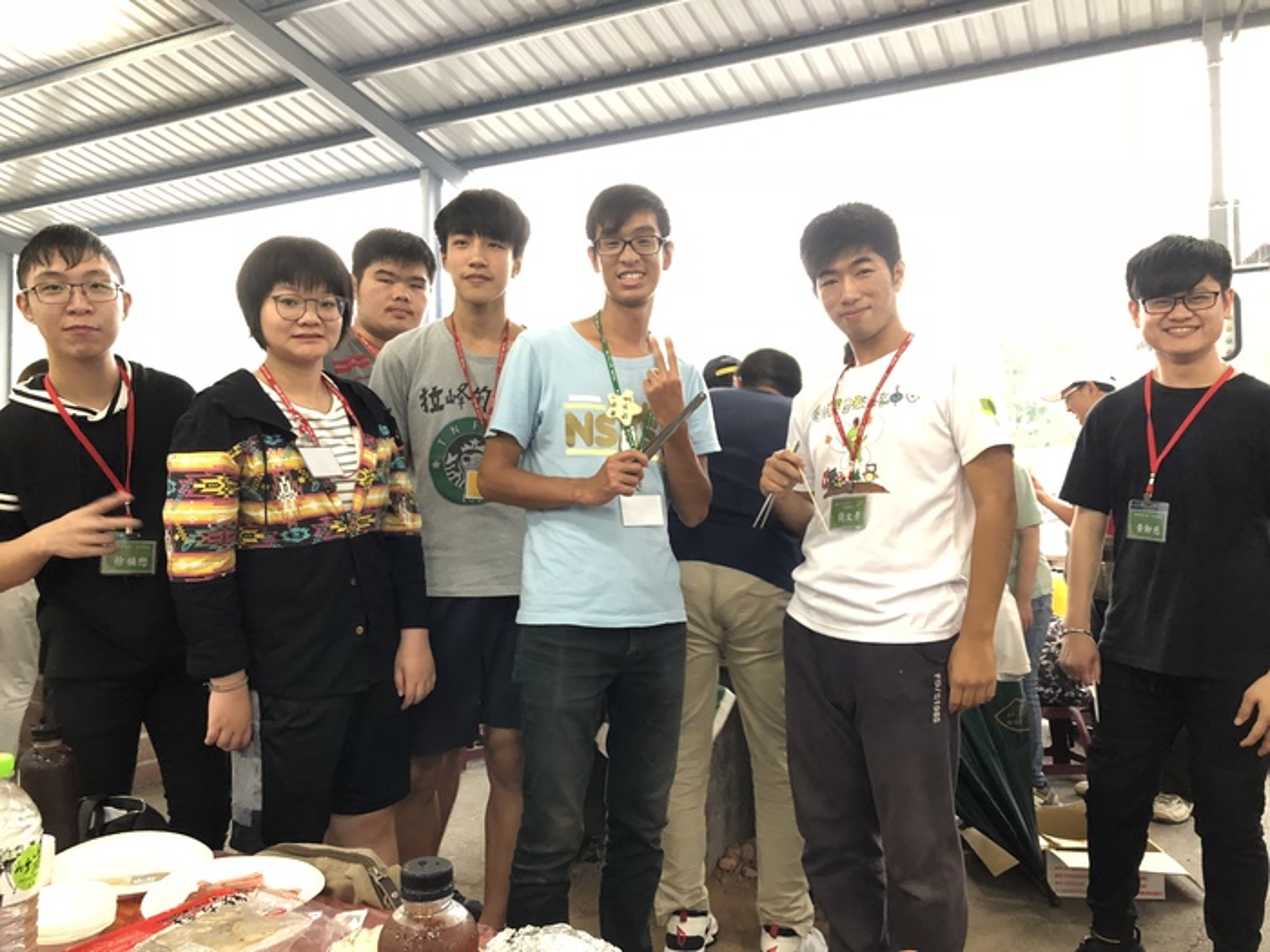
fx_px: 1064
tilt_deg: -0.2
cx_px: 635
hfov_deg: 61.7
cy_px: 476
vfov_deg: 48.2
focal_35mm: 29
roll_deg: +0.4
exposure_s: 1/11
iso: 100
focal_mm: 3.99
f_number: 1.8
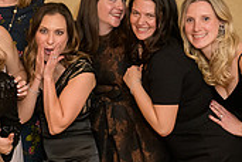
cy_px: 74
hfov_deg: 20.6
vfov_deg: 14.4
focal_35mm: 95
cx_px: -17
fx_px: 639
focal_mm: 24
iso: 1600
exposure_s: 1/125
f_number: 3.2
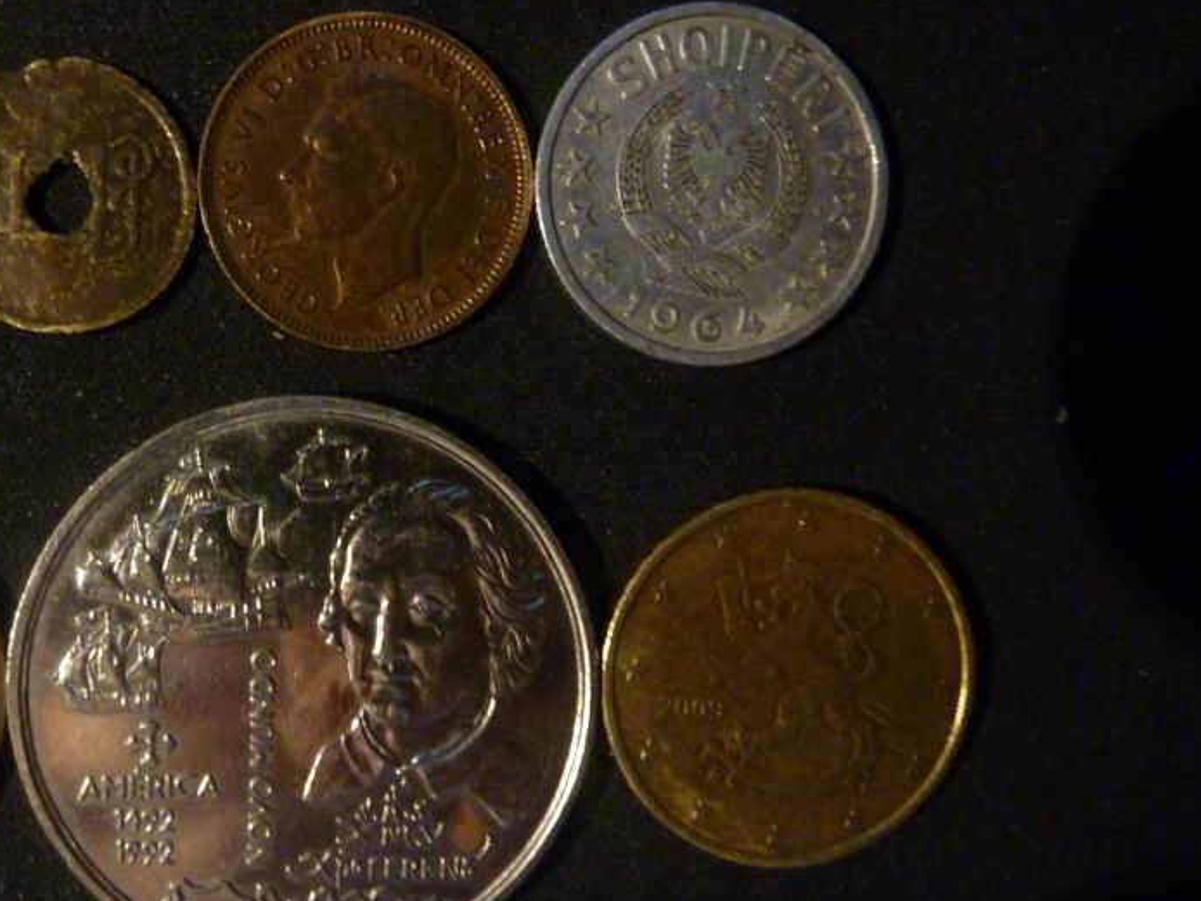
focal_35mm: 36
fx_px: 1249
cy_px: 519
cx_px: 343
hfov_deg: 49.8
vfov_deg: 39.6
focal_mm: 4.1
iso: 400
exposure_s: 1/8
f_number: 3.3
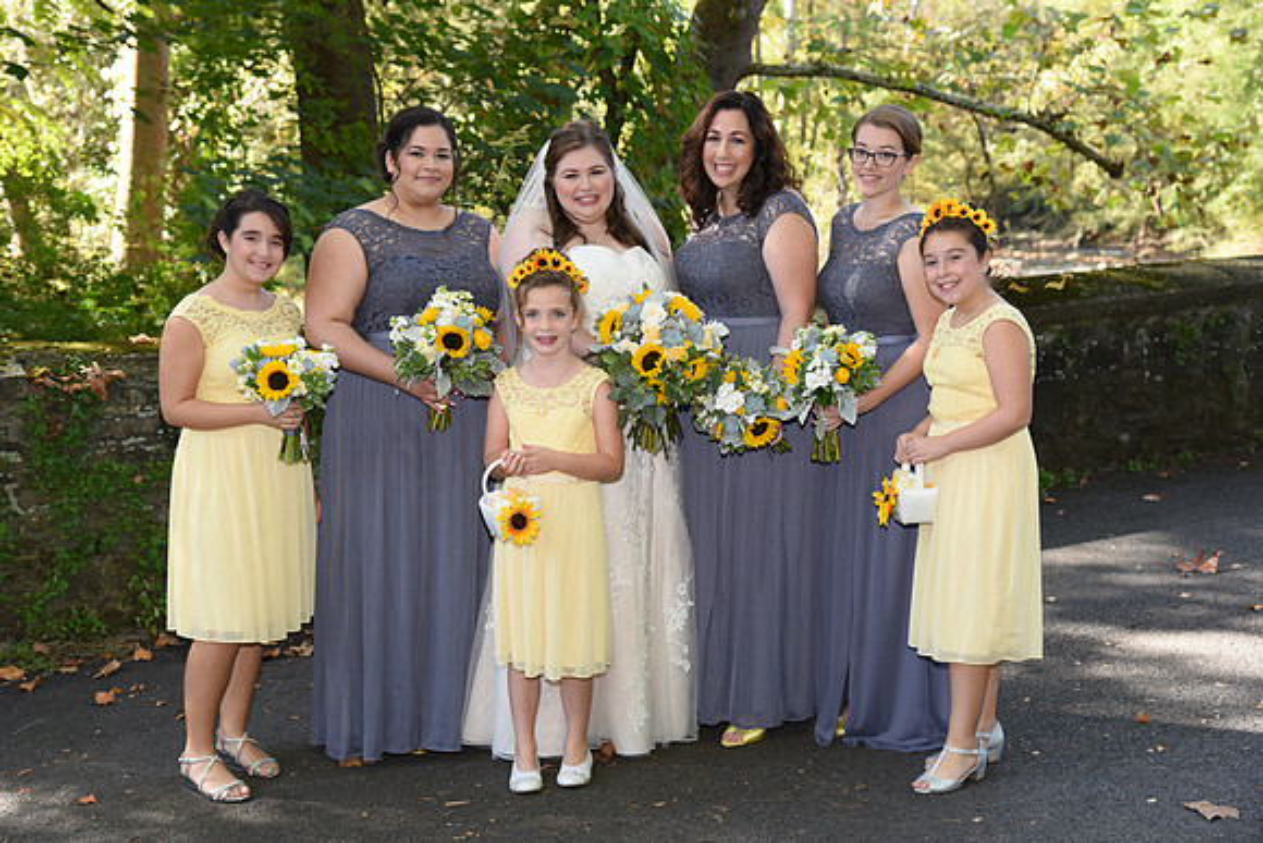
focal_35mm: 55
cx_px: 632
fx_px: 1930
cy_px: 422
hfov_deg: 36.2
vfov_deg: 24.6
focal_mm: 55
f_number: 5
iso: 640
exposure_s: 1/200
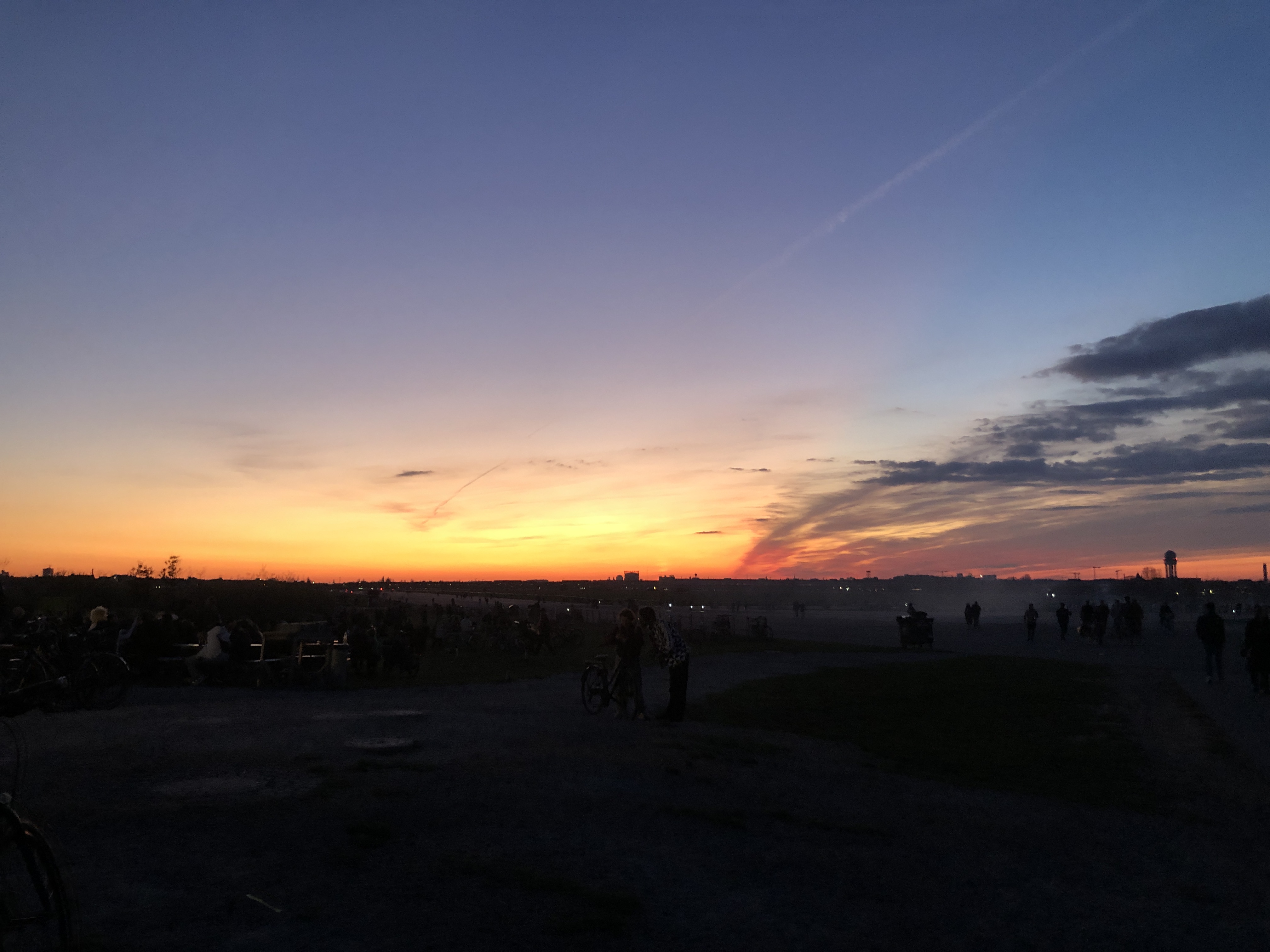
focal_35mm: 28
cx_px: 635
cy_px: 476
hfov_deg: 63.4
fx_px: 1027
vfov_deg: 49.7
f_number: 1.8
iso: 50
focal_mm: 3.99
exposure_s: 1/15
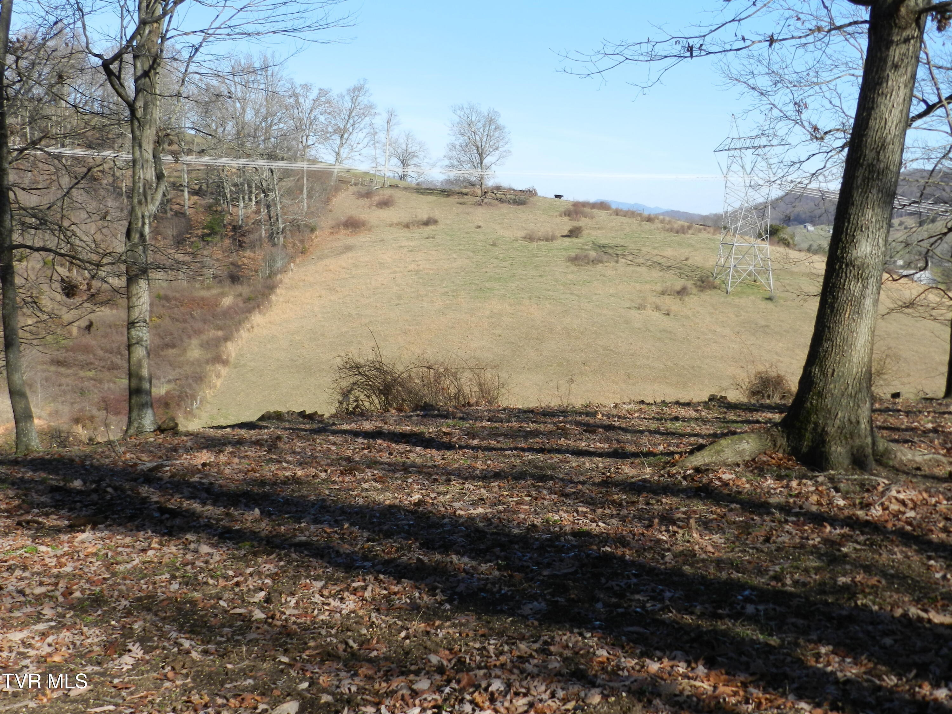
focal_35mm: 46
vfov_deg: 31.5
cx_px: 476
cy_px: 357
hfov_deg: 41.2
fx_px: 1265
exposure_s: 1/800
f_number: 4.2
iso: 160
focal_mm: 8.1
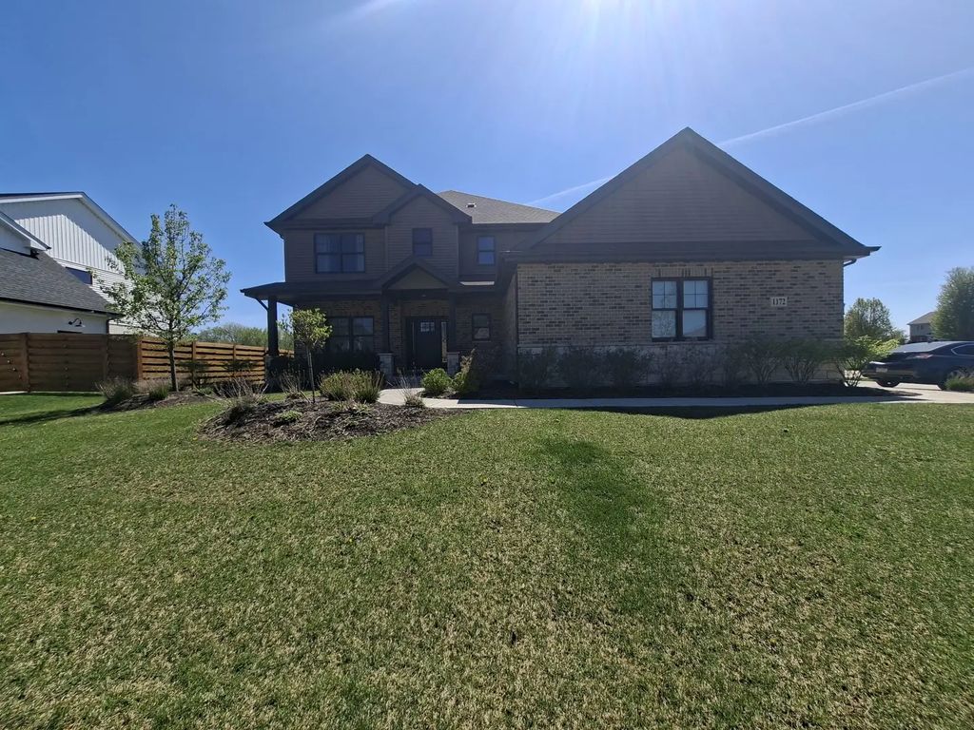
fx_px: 366
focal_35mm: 13
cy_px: 365
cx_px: 487
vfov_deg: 89.9
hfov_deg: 106.2
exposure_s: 1/1142
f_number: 2.2
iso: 40
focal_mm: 1.74
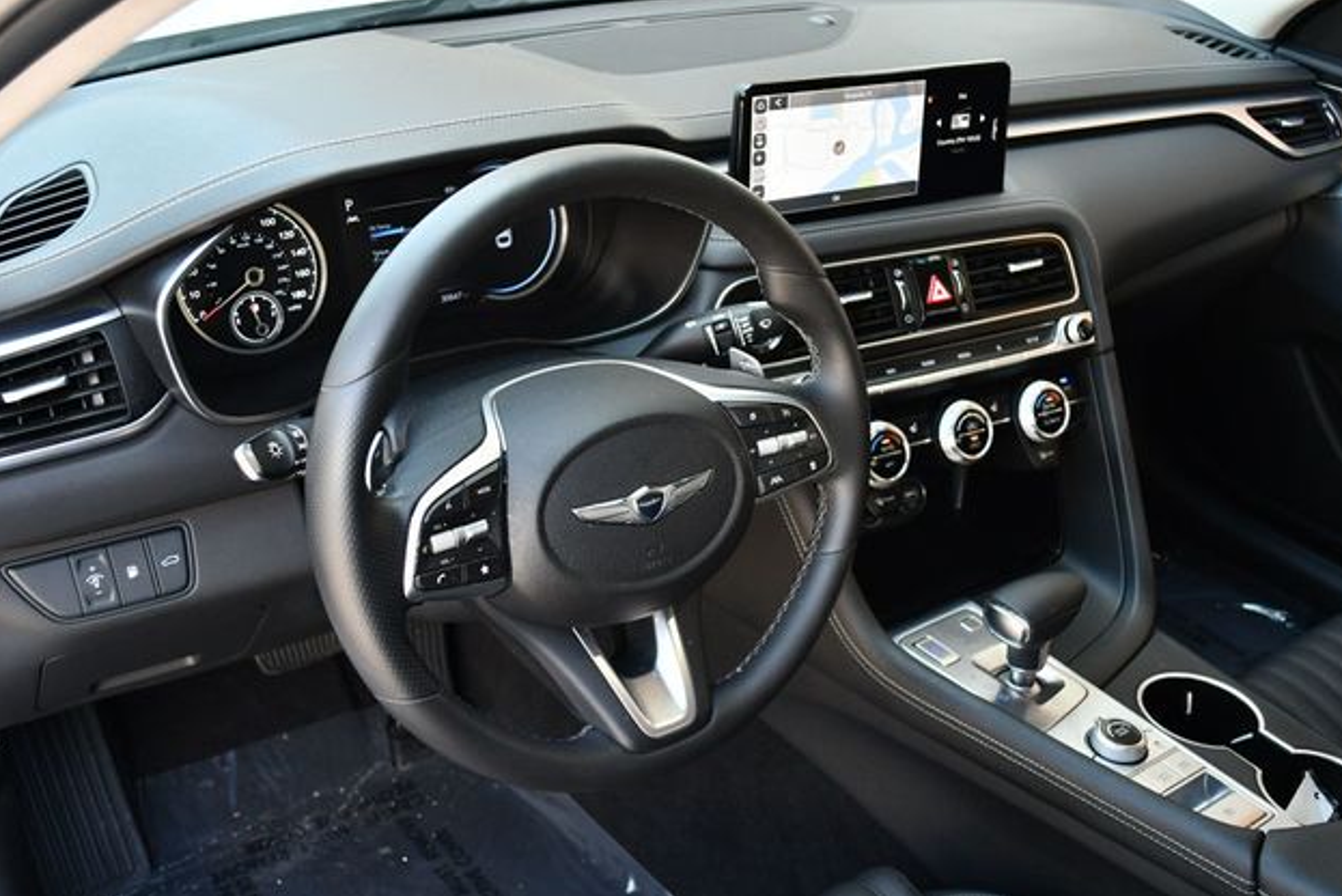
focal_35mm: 37
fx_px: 1380
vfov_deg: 36.0
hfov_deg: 51.9
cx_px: 685
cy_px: 442
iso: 800
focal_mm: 18
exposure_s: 1/250
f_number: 3.5
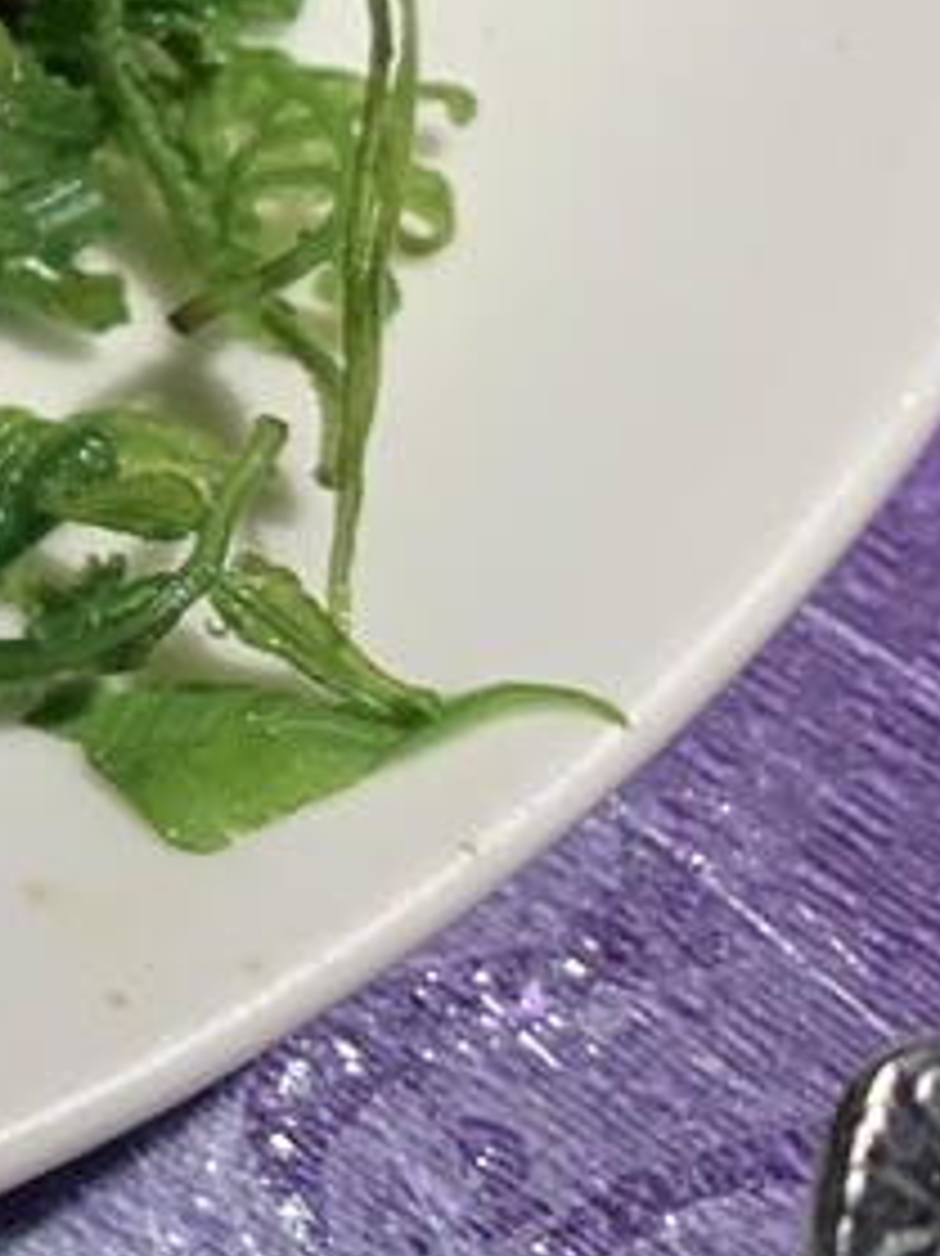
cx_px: -1286
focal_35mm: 149
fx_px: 5399
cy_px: -441
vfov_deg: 12.8
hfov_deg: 9.0
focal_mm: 4.25
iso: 50
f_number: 1.8
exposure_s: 1/120
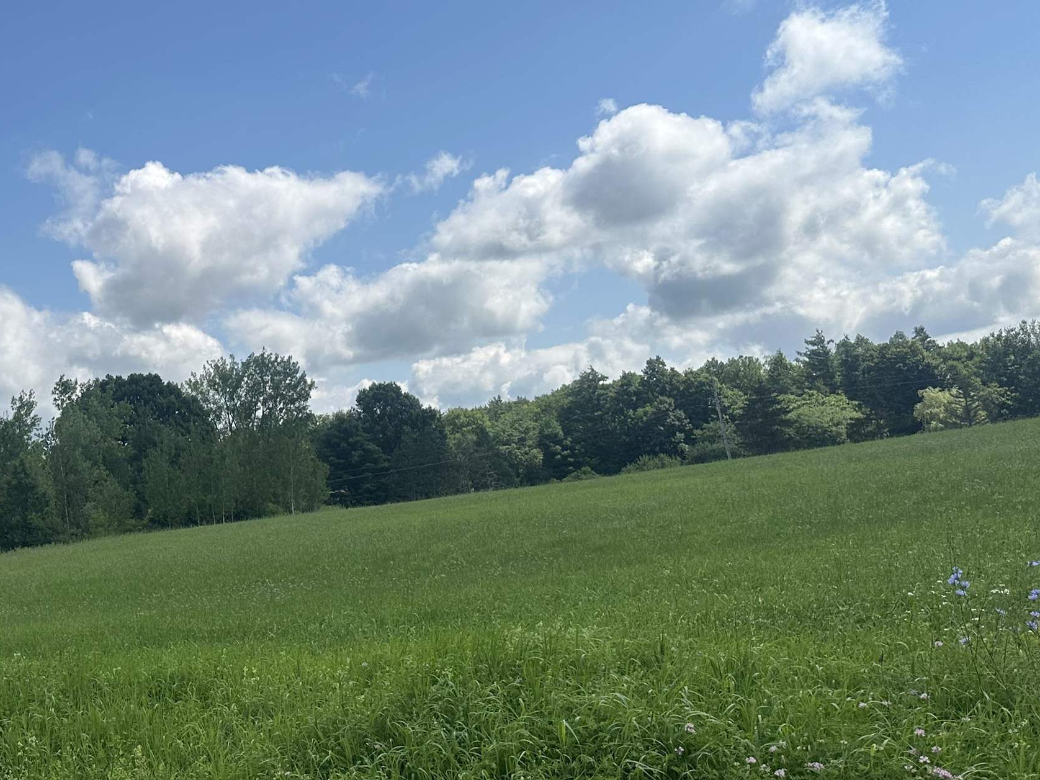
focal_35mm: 44
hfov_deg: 40.0
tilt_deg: +4.5
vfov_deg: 32.9
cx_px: 122
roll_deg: +4.7
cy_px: 428
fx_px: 1322
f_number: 1.78
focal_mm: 6.86
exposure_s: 1/6623
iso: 80
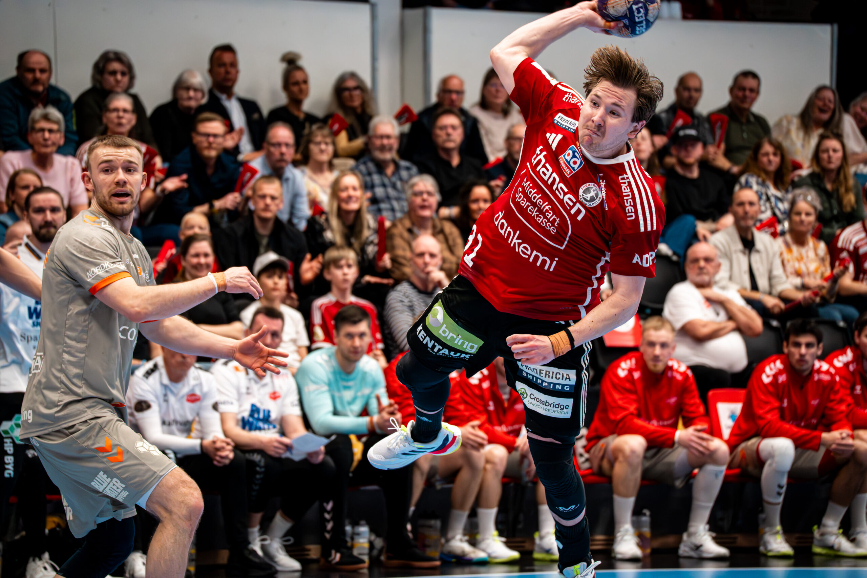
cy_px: 289
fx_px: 4190
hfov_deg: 11.8
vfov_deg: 7.9
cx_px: 434
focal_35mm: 174
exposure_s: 1/1250
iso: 12800
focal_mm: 174
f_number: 5.6
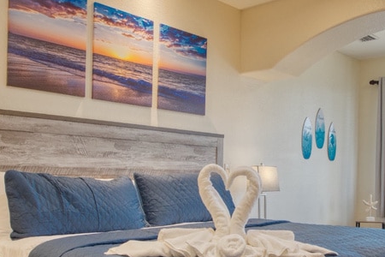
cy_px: 178
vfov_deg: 33.0
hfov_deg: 46.6
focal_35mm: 40
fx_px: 428
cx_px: 293
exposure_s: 1/20
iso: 400
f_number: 8
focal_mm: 10
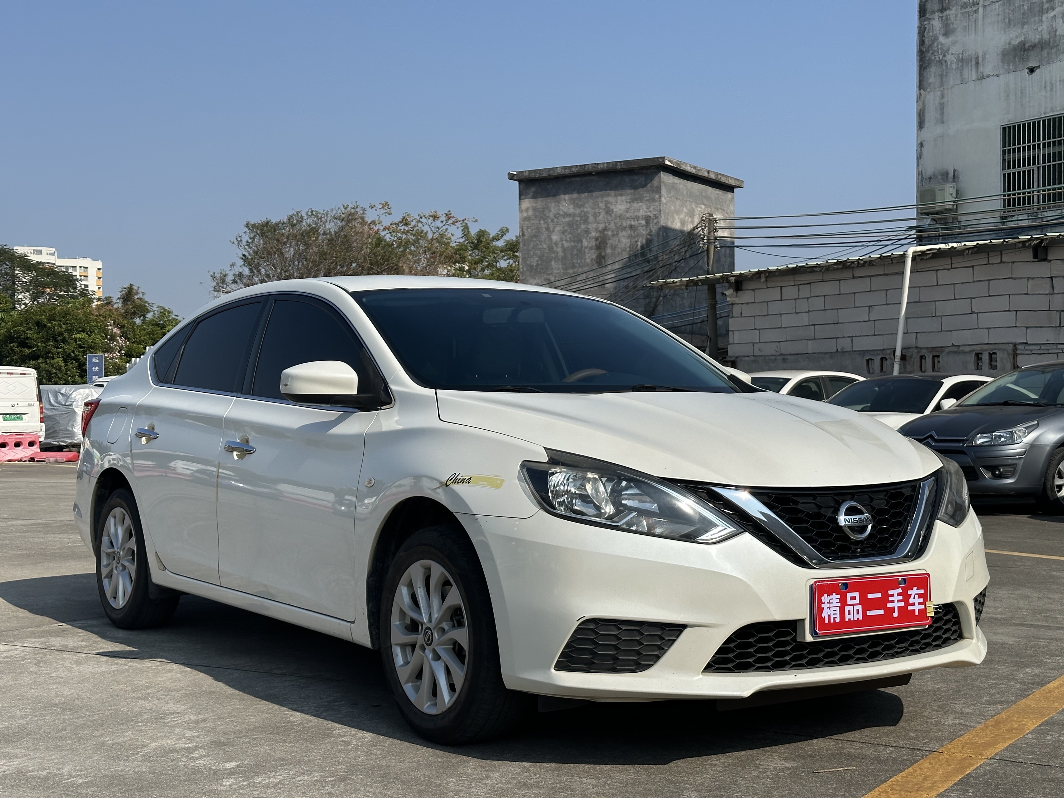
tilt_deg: +0.8
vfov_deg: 30.3
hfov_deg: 39.7
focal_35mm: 48
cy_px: 399
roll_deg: +0.9
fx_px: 1475
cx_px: 532
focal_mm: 6.86
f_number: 1.78
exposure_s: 1/7092
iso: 64
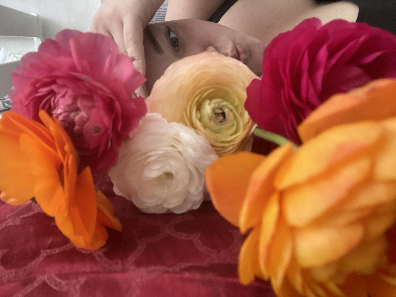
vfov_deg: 58.9
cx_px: 198
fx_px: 263
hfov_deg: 73.9
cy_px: 148
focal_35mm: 23
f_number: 2.2
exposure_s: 1/54
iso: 400
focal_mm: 2.71
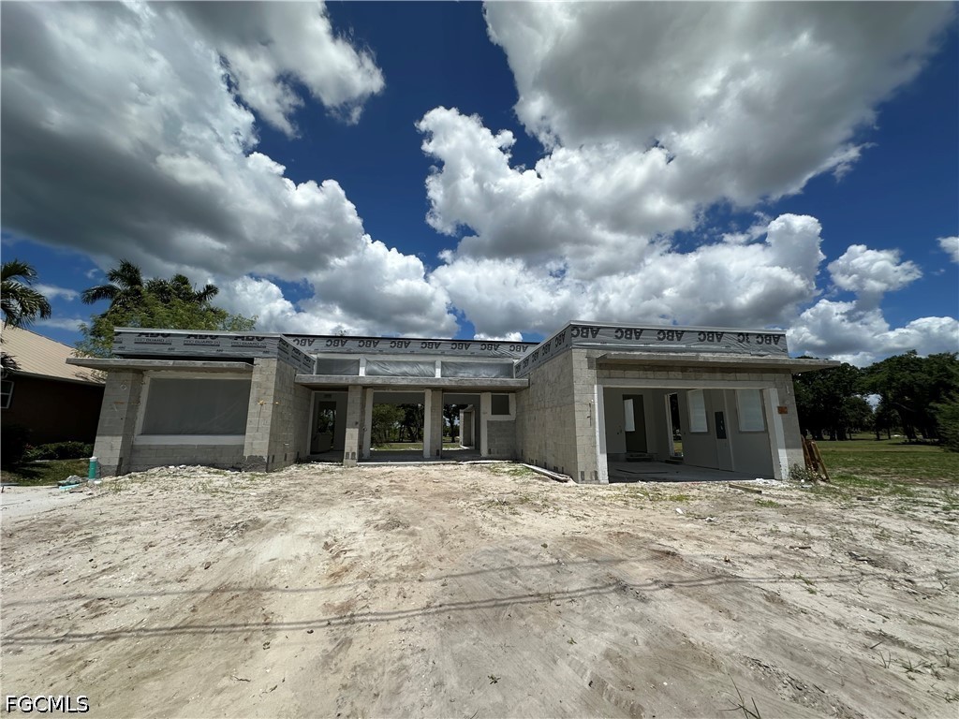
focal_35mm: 14
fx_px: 388
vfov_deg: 85.7
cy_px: 360
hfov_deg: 102.1
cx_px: 480
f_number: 2.2
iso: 50
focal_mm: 2.22
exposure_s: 1/5291
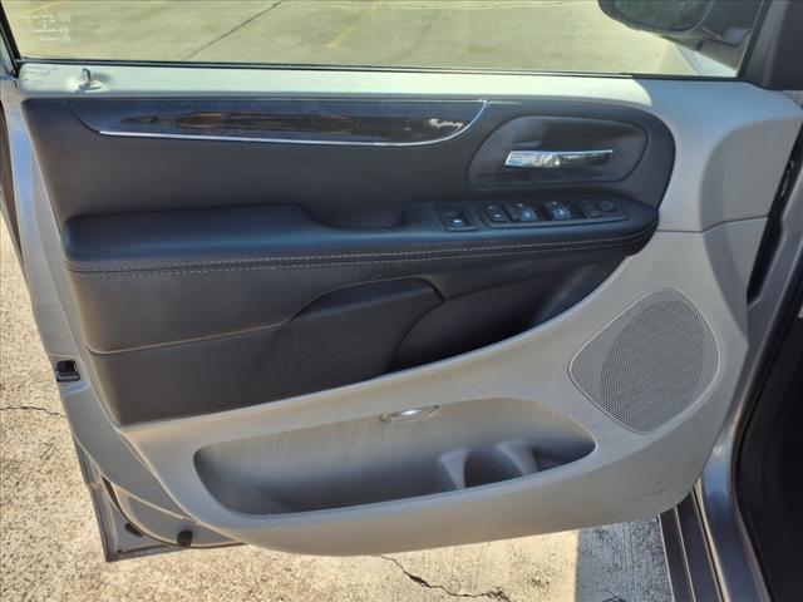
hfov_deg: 65.3
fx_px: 626
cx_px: 402
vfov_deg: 51.4
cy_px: 301
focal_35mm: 27
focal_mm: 3.58
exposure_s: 1/556
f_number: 1.9
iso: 40
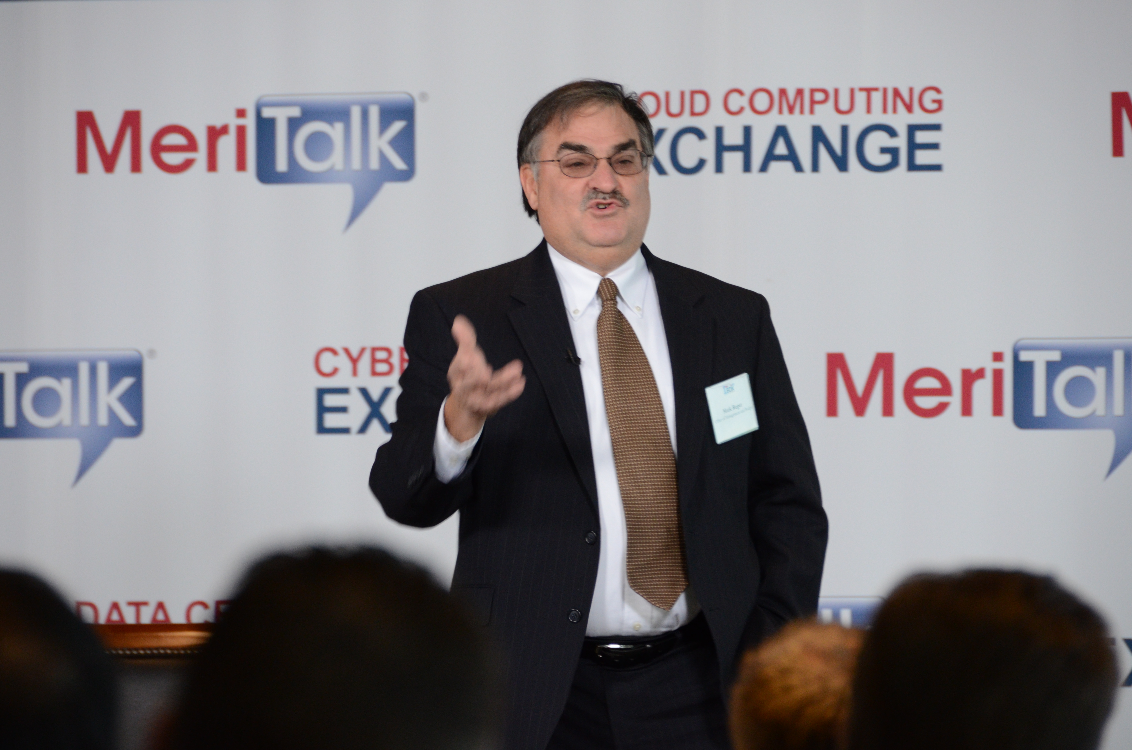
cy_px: 375
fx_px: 8002
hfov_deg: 8.1
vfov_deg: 5.4
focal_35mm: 255
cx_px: 566
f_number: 5.6
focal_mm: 170
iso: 1250
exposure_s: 1/60
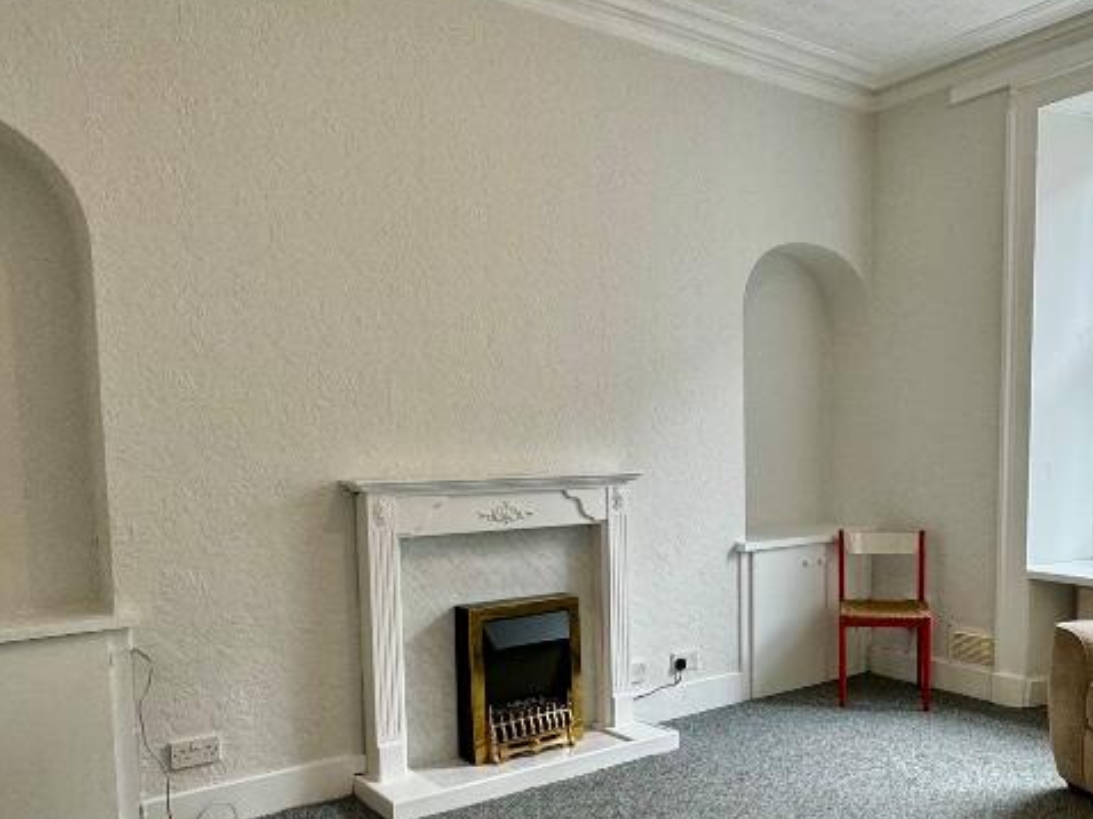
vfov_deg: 46.3
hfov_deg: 59.5
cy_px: 517
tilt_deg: -5.5
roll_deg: +0.8
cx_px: 652
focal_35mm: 30
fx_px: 947
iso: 200
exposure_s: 1/100
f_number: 2.2
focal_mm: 2.22
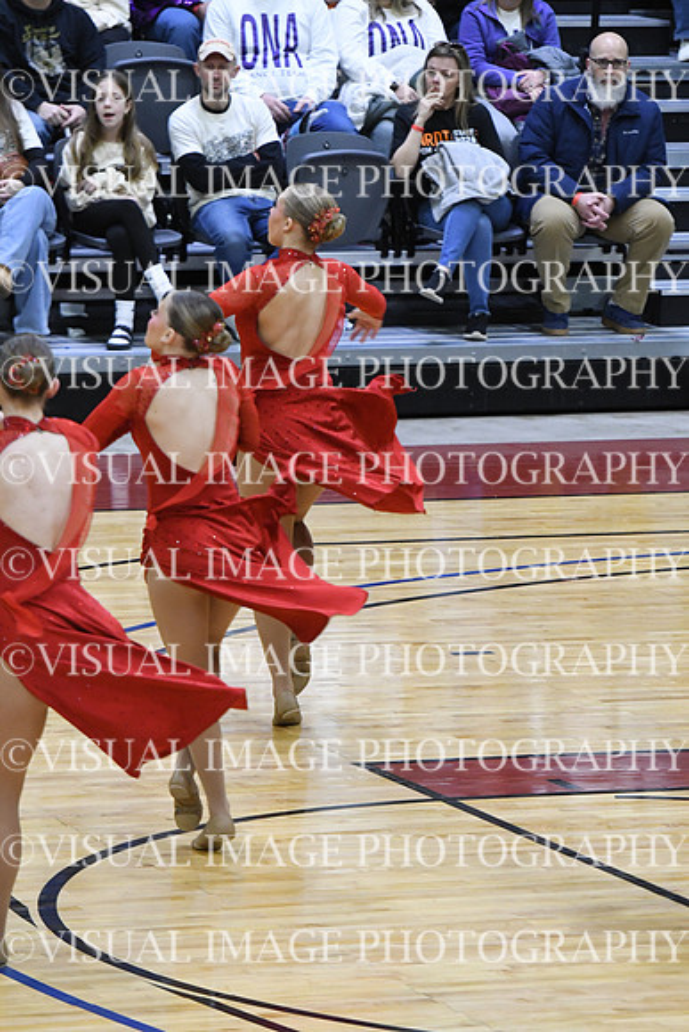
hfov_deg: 5.2
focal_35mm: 262
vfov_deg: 7.9
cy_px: 516
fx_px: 7517
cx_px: 344
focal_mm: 175
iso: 4000
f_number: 3.5
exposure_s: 1/400
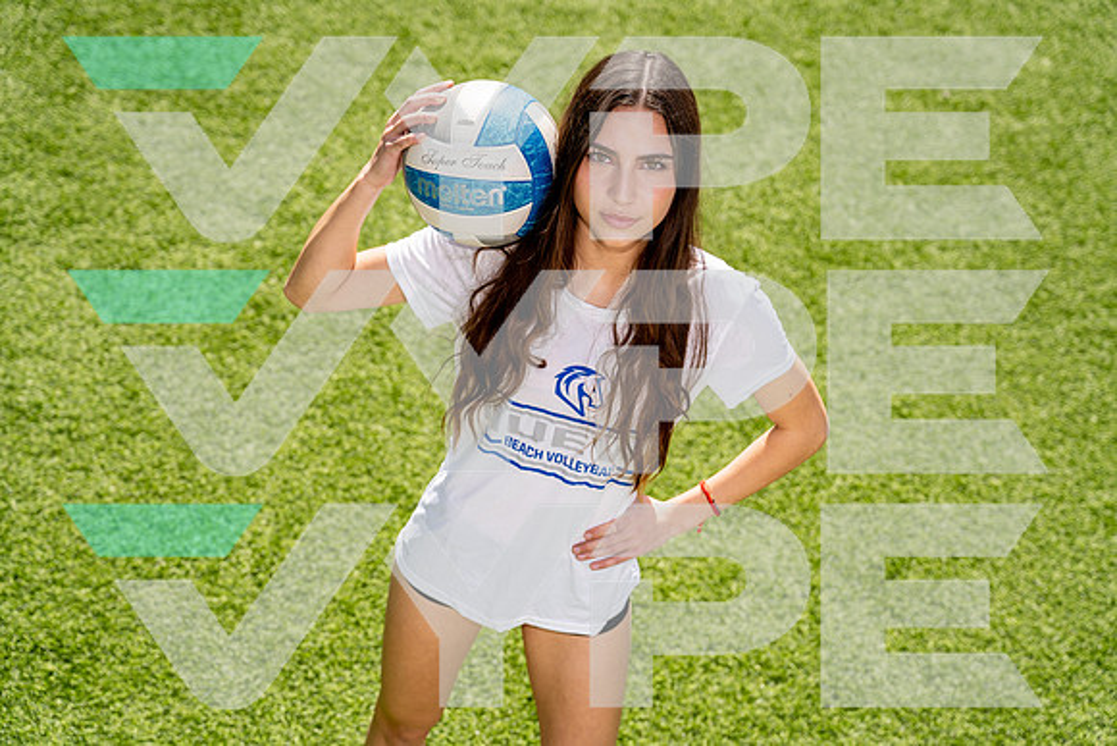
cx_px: 558
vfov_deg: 23.0
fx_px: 1831
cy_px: 373
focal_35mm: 59
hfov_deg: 33.9
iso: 100
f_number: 4
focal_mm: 59
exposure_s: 1/800
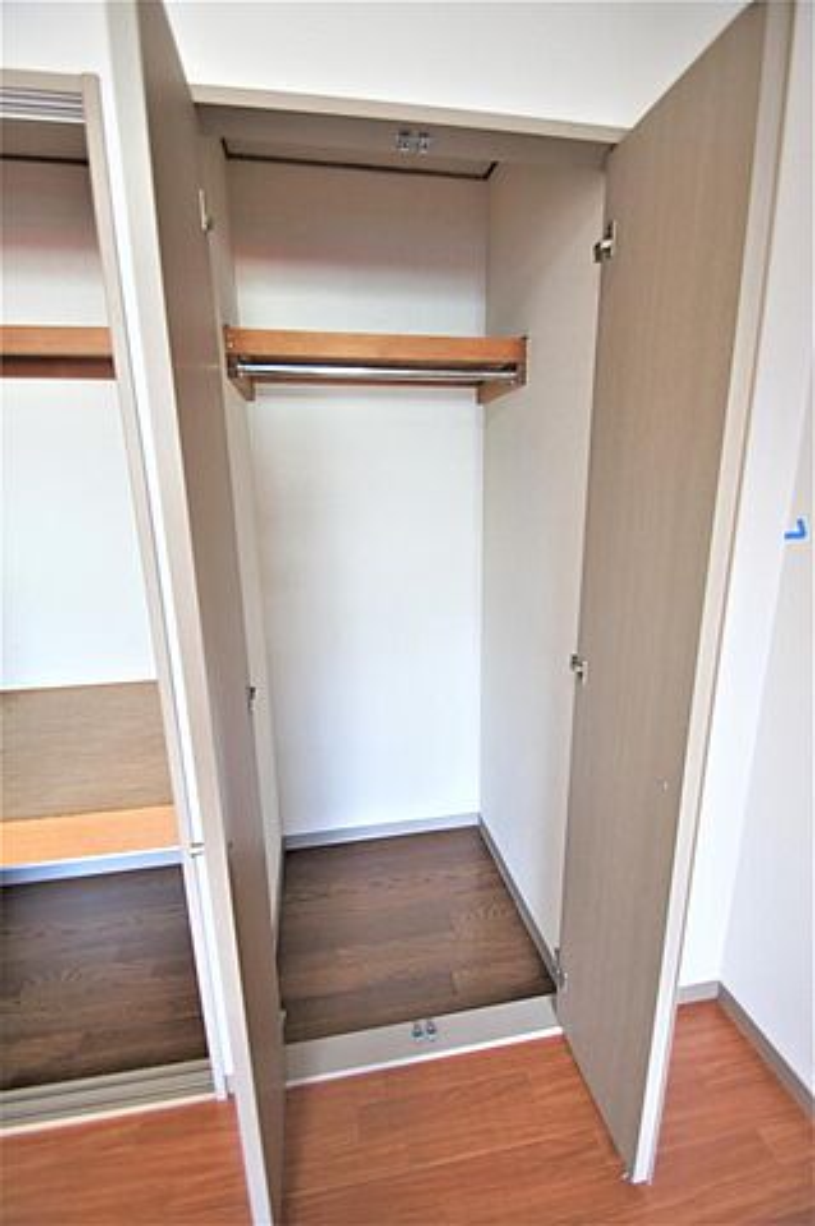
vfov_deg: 100.4
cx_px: 408
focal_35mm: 15
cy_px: 613
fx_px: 510
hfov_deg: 77.2
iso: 250
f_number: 3.5
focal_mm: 10
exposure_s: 1/30
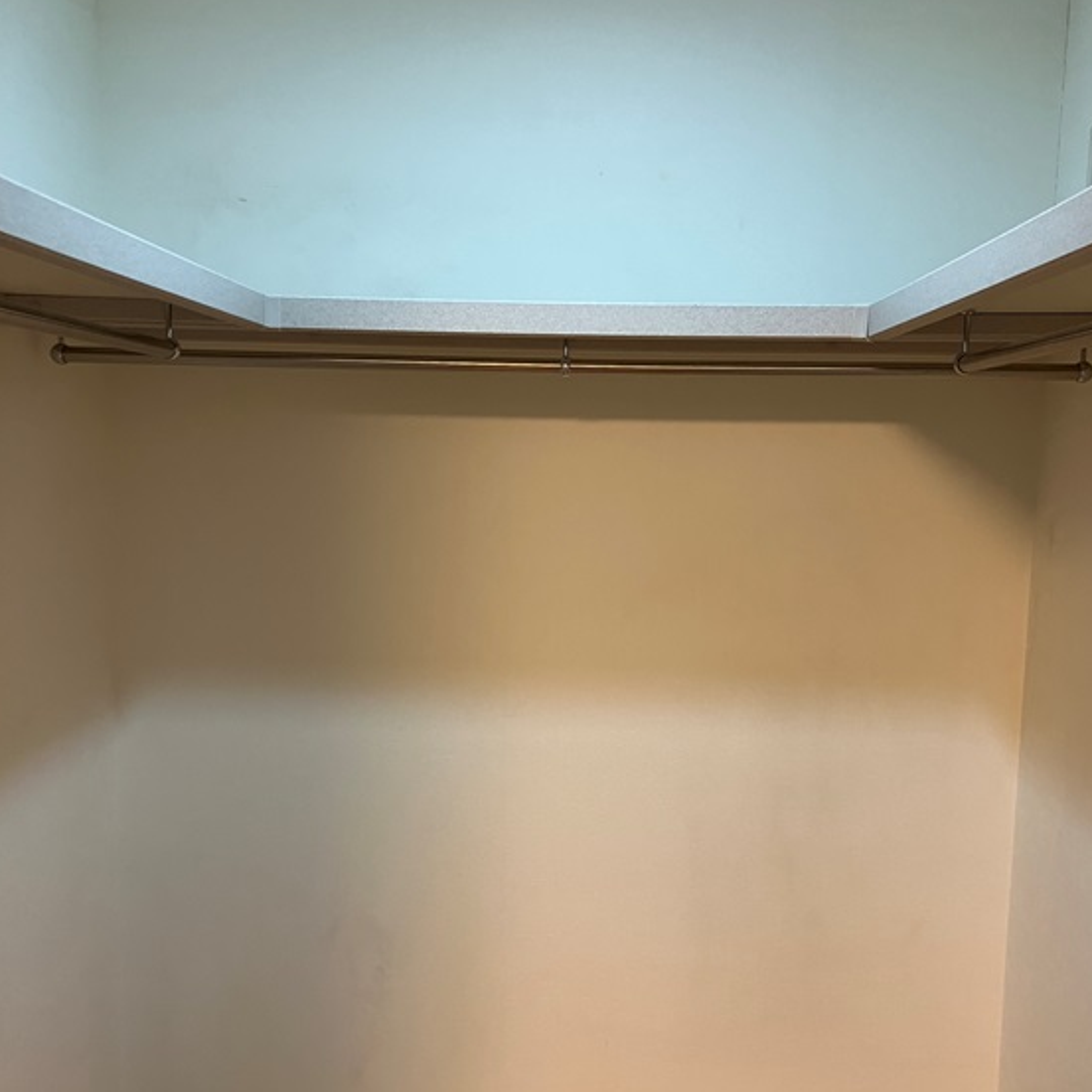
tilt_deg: -6.8
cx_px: 557
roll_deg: -1.5
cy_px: 596
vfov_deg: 48.4
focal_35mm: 34
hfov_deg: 48.4
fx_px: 1213
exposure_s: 1/50
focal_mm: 3.99
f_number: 1.8
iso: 160
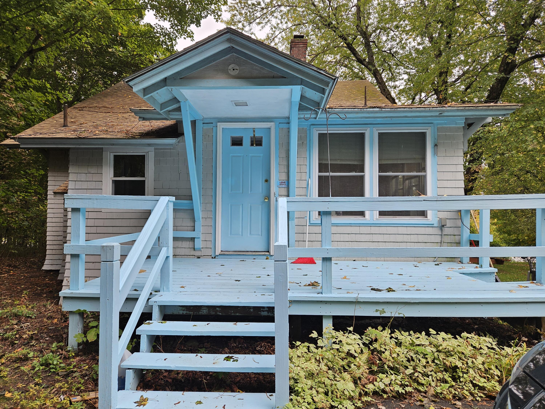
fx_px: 362
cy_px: 204
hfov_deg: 73.9
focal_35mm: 23
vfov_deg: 58.9
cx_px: 272
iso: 25
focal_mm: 5.4
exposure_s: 1/270
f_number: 1.8
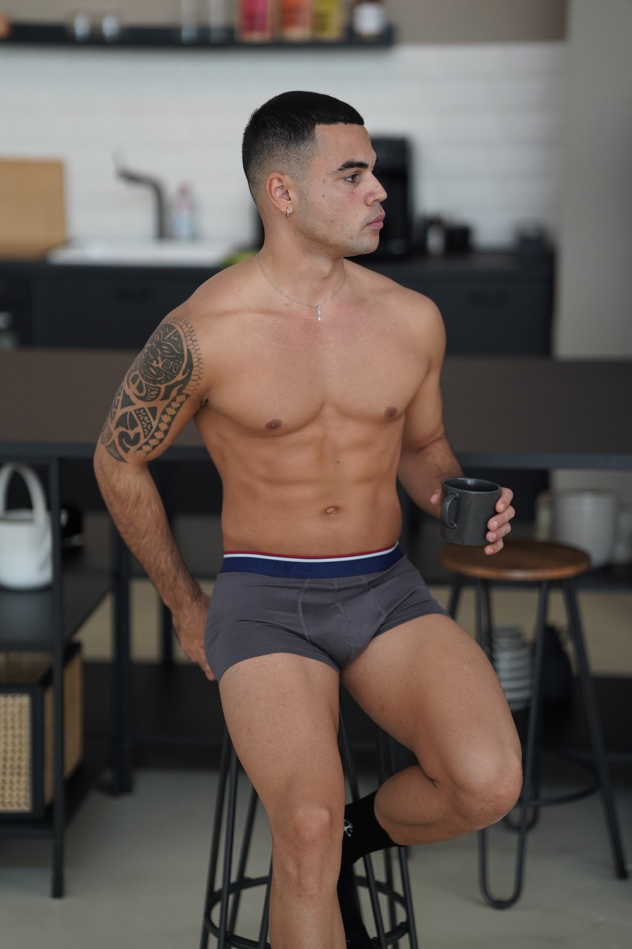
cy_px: 474
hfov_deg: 16.1
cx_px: 316
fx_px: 2238
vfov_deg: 23.9
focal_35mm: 85
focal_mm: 85
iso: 1250
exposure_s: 1/1600
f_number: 1.6
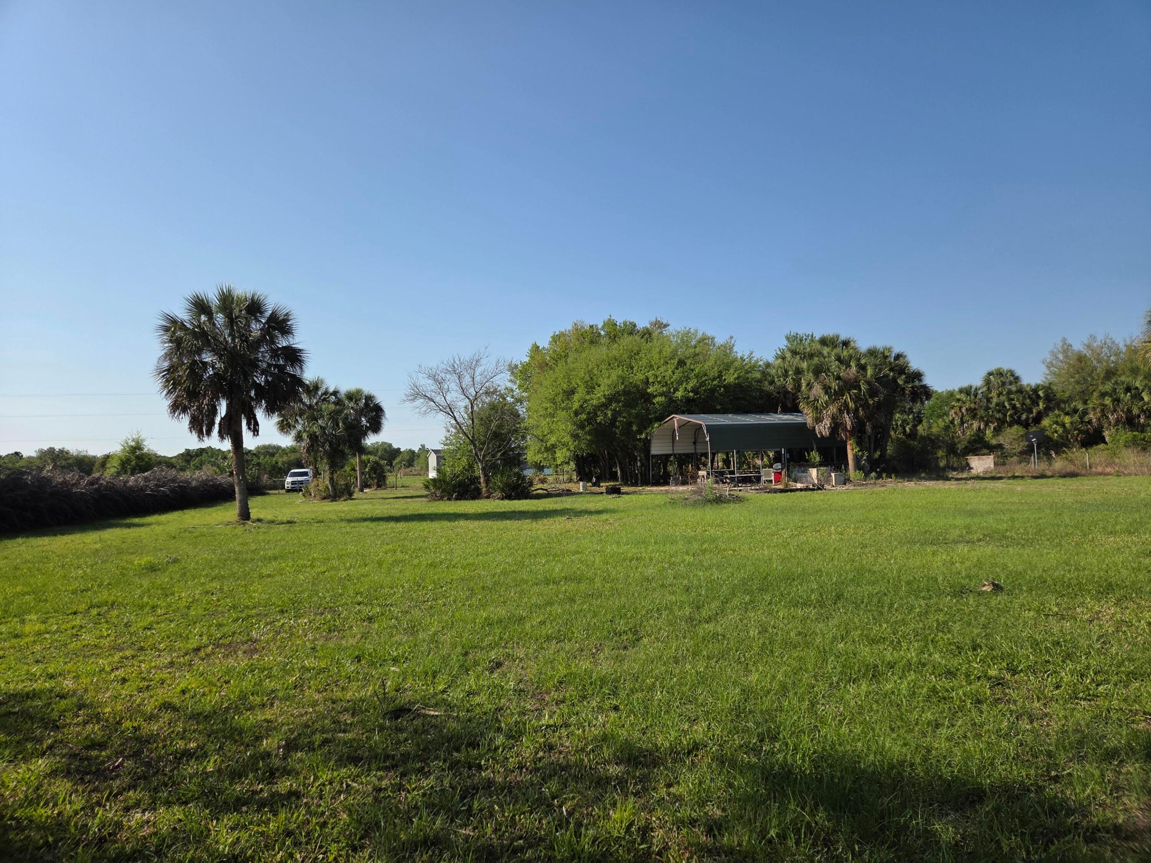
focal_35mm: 23
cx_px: 576
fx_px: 765
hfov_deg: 73.9
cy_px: 432
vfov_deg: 58.9
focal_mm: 5.4
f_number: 1.8
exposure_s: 1/6839
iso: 80
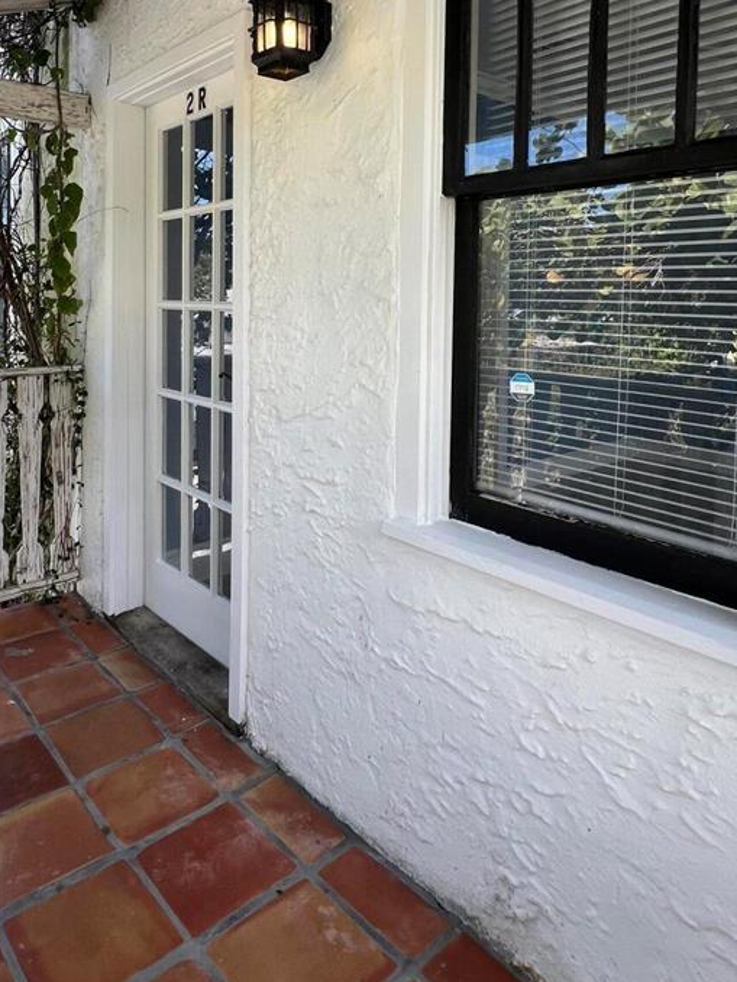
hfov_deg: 58.3
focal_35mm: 23
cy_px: 326
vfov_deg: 71.7
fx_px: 653
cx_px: 288
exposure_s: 1/222
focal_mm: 1.57
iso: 32
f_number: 1.8
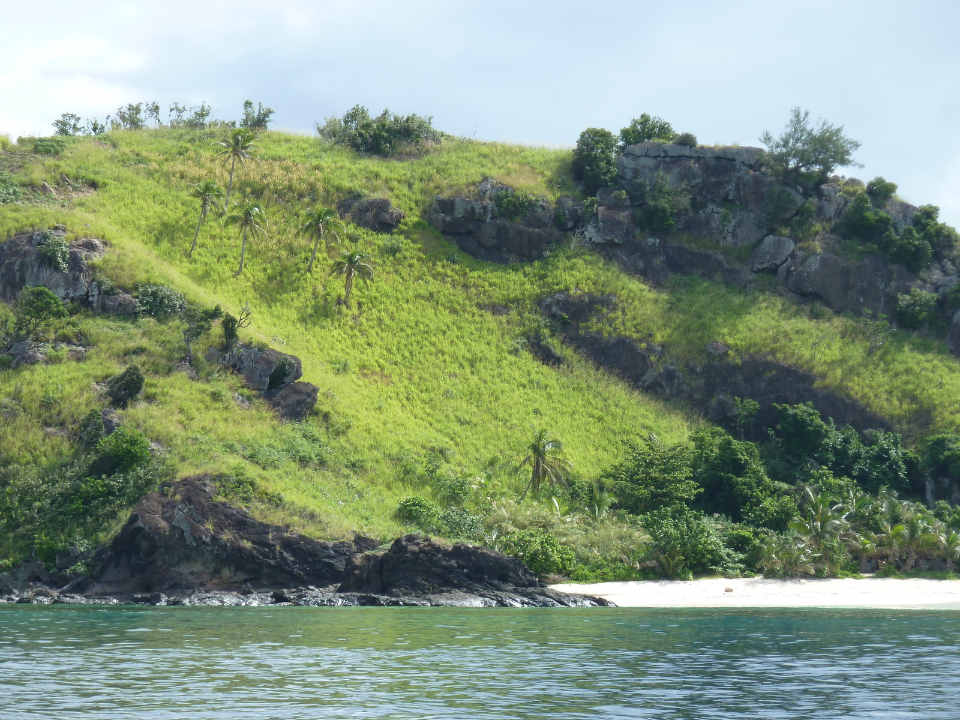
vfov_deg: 10.8
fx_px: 3799
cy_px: 360
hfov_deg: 14.4
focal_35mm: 137
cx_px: 480
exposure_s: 1/400
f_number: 4.5
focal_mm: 22.5
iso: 125
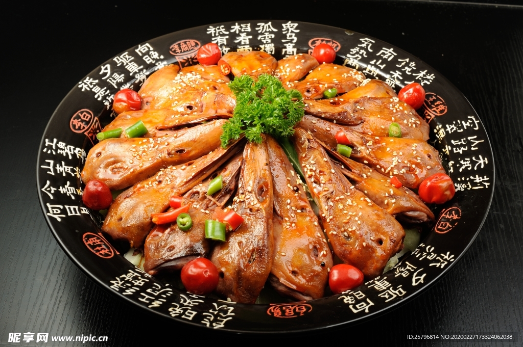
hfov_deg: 39.6
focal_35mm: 50
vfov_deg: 26.9
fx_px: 726
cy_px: 174
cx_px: 262
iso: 200
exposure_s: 1/100
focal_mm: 50
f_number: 14
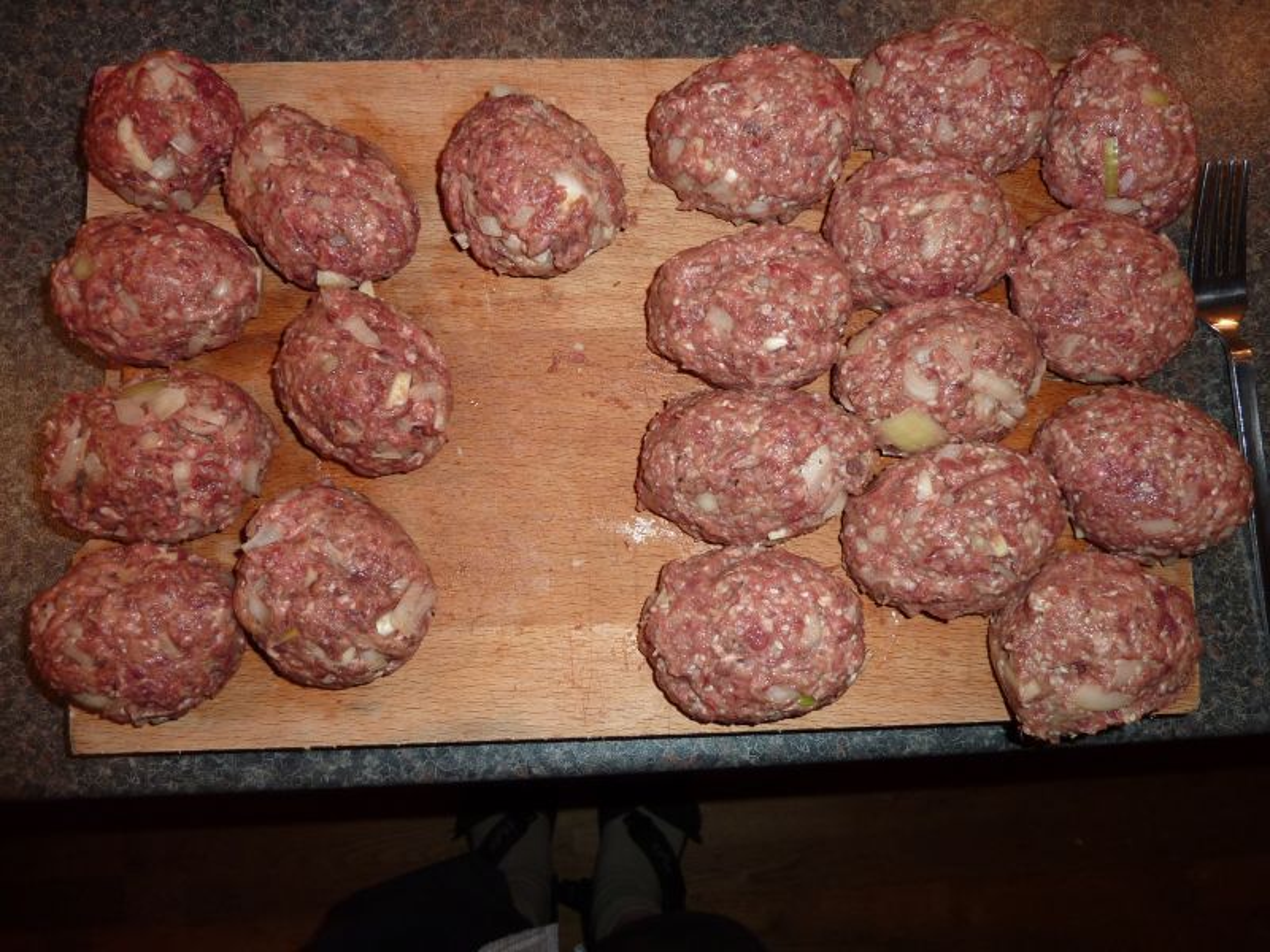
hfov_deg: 69.4
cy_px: 476
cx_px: 635
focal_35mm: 25
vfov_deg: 54.9
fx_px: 917
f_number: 3.3
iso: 100
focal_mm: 4.1
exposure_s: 1/30
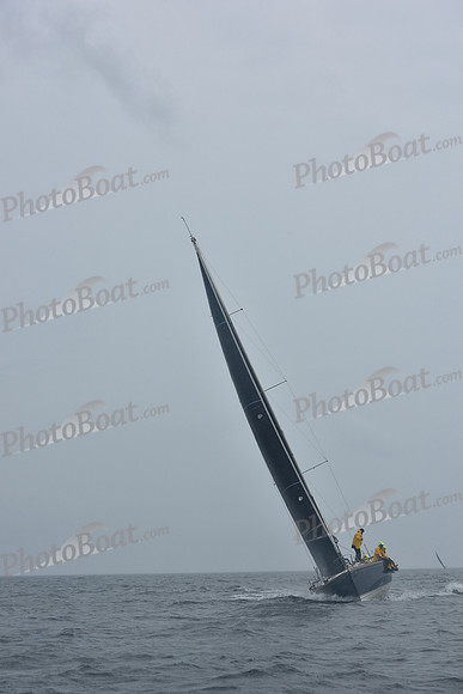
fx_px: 1350
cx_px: 232
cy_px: 347
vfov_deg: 28.8
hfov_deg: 19.5
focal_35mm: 70
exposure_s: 1/1000
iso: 320
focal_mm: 70
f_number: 9
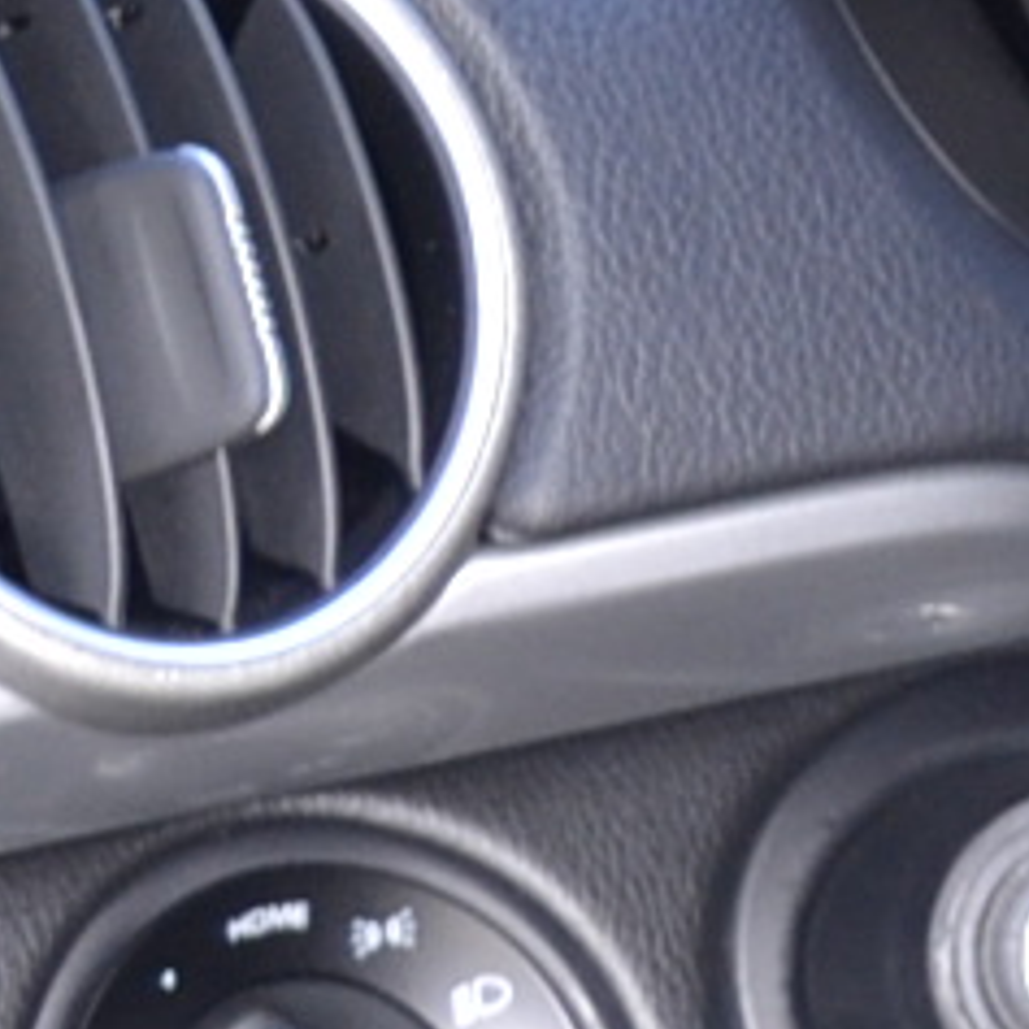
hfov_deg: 5.0
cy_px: 239
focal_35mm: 322
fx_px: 10829
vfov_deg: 5.4
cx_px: 3539
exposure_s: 1/60
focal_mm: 26
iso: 400
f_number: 4.2
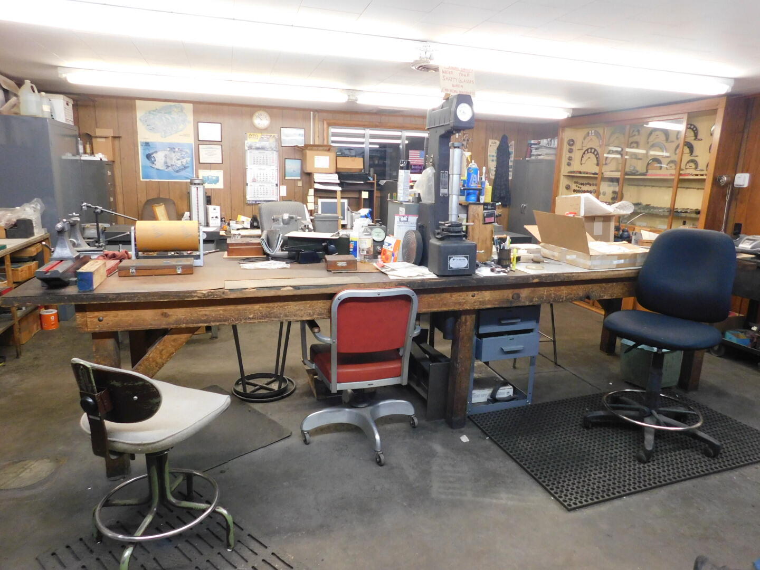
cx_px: 380
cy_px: 285
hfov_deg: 73.9
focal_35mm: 23
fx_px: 505
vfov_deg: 58.9
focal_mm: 4
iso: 360
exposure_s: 1/30
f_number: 3
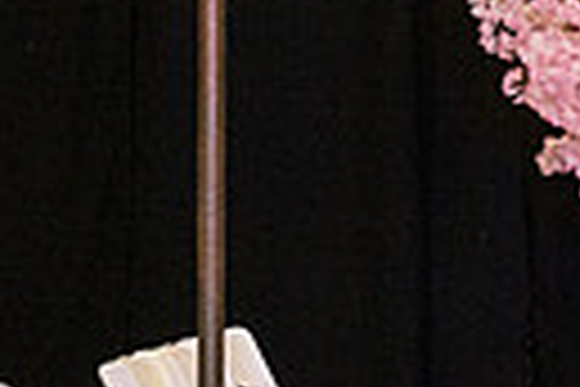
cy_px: 11
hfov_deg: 5.3
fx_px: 6154
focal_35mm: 382
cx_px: 1039
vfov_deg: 3.6
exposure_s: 1/400
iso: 3200
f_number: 4
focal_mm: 85
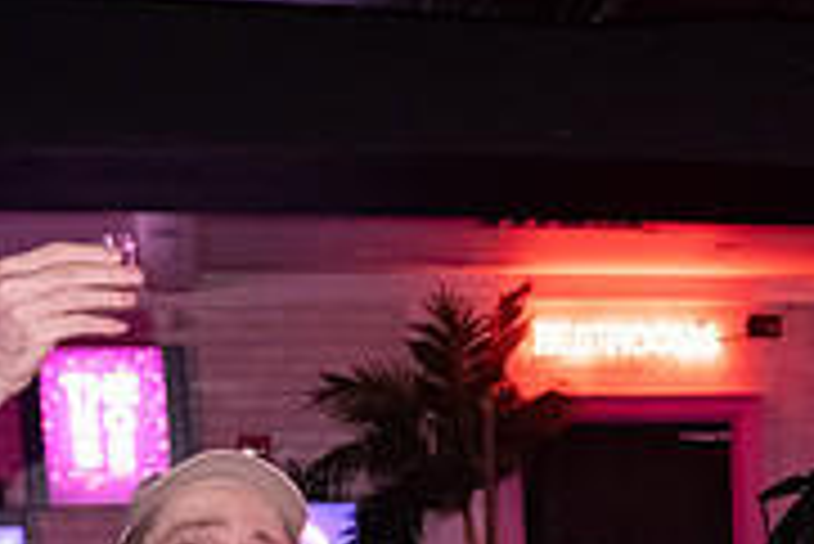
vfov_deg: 13.2
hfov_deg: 19.8
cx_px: 861
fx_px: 2240
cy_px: 785
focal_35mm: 99
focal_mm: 18
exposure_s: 1/125
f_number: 3.6
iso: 4000
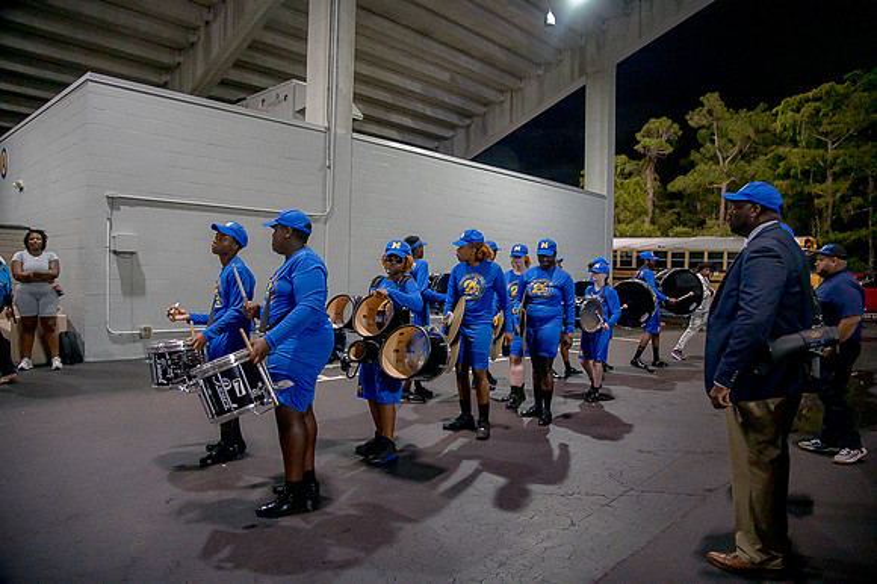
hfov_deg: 73.8
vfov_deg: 53.1
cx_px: 438
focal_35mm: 24
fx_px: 584
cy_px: 292
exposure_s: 1/200
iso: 2000
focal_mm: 24
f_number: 4
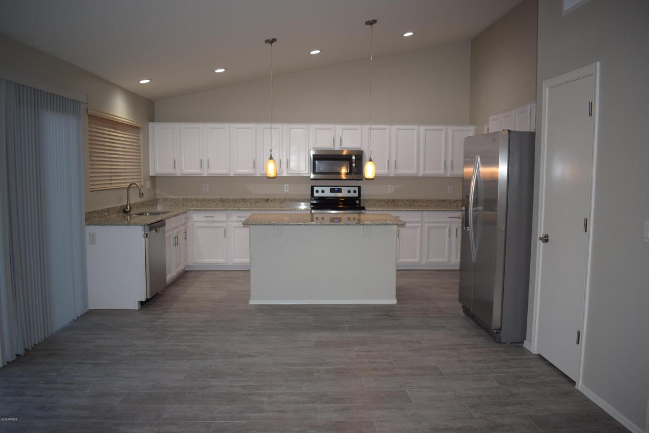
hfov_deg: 67.4
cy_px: 216
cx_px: 324
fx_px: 487
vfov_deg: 47.9
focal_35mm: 27
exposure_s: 1/60
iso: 320
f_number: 3.5
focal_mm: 18
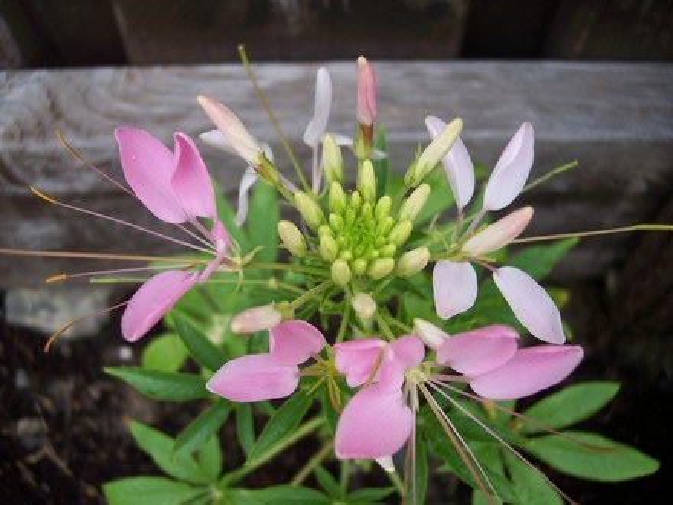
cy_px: 252
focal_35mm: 38
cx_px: 336
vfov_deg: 37.7
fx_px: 739
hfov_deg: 49.0
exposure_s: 1/350
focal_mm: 8
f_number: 2.8
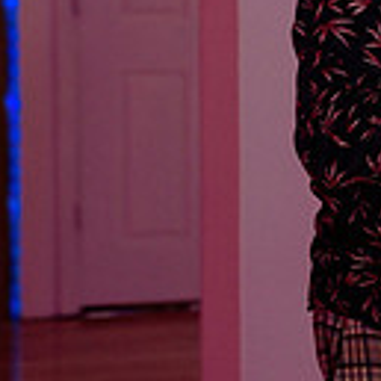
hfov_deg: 8.8
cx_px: 625
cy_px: 177
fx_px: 2391
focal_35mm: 192
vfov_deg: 9.1
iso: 500
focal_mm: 46
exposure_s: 1/100
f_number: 2.8
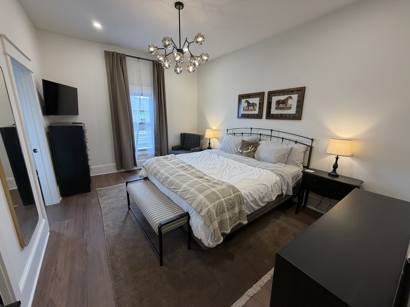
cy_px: 154
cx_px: 205
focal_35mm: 14
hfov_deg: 102.1
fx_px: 166
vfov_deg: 85.7
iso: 200
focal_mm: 2.22
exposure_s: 1/60
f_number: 2.2
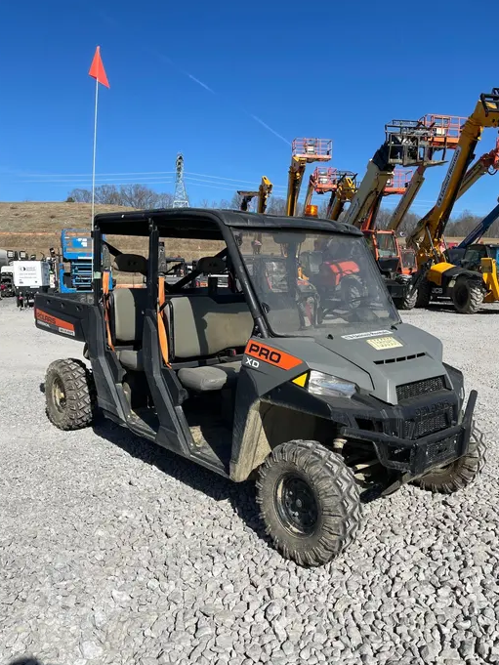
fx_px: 538
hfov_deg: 49.8
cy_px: 354
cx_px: 254
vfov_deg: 63.4
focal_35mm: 28
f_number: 1.6
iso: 32
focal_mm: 4.2
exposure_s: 1/4651
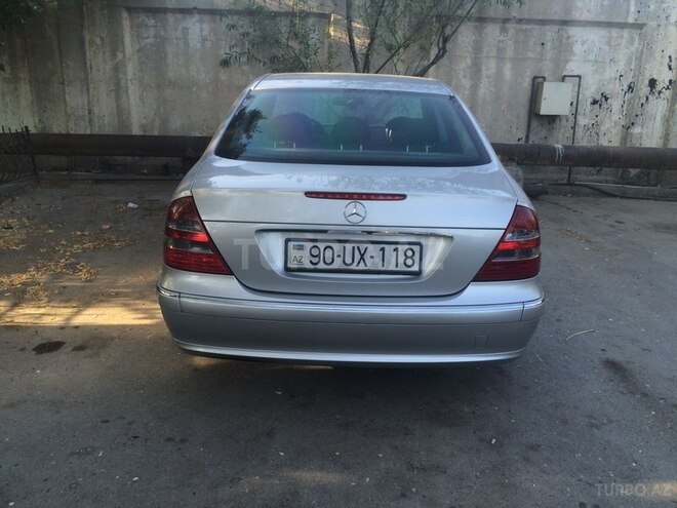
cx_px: 338
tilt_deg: -17.1
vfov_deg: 48.2
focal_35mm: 29
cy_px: 254
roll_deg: -1.8
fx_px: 567
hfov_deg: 61.7
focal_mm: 4.15
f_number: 2.2
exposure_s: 1/243
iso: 32
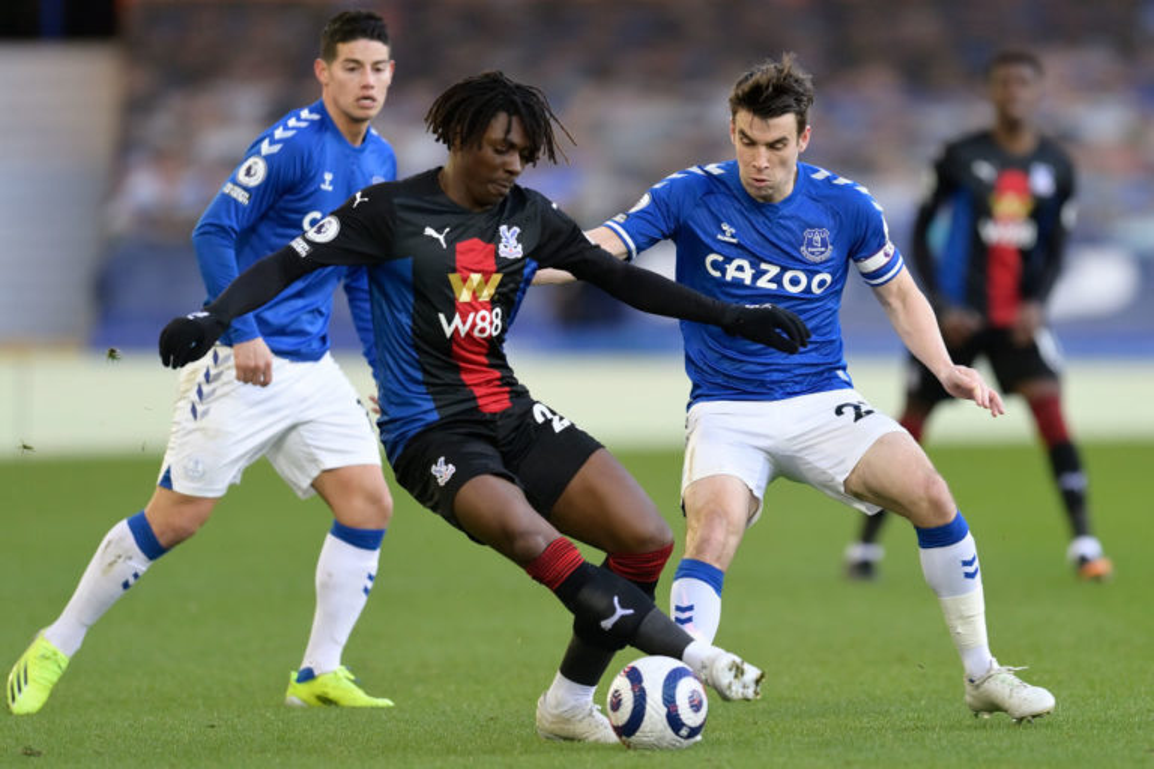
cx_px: 577
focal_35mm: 400
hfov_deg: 5.2
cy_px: 384
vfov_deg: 3.4
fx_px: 12821
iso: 640
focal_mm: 400
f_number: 2.8
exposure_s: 1/1250
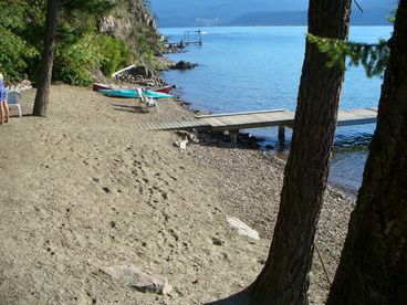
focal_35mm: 37
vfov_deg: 38.7
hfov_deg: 50.1
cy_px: 152
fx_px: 435
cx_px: 204
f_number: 5.6
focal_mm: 6.1
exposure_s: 1/250
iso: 80
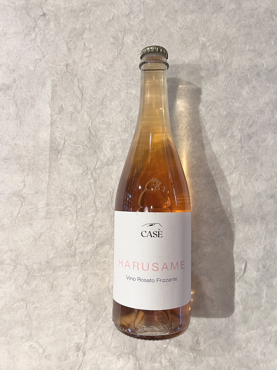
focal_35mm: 26
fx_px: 277
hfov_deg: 53.1
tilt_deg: -86.9
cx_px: 138
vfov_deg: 67.3
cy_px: 185
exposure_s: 1/50
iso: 250
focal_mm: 5.1
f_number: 1.6
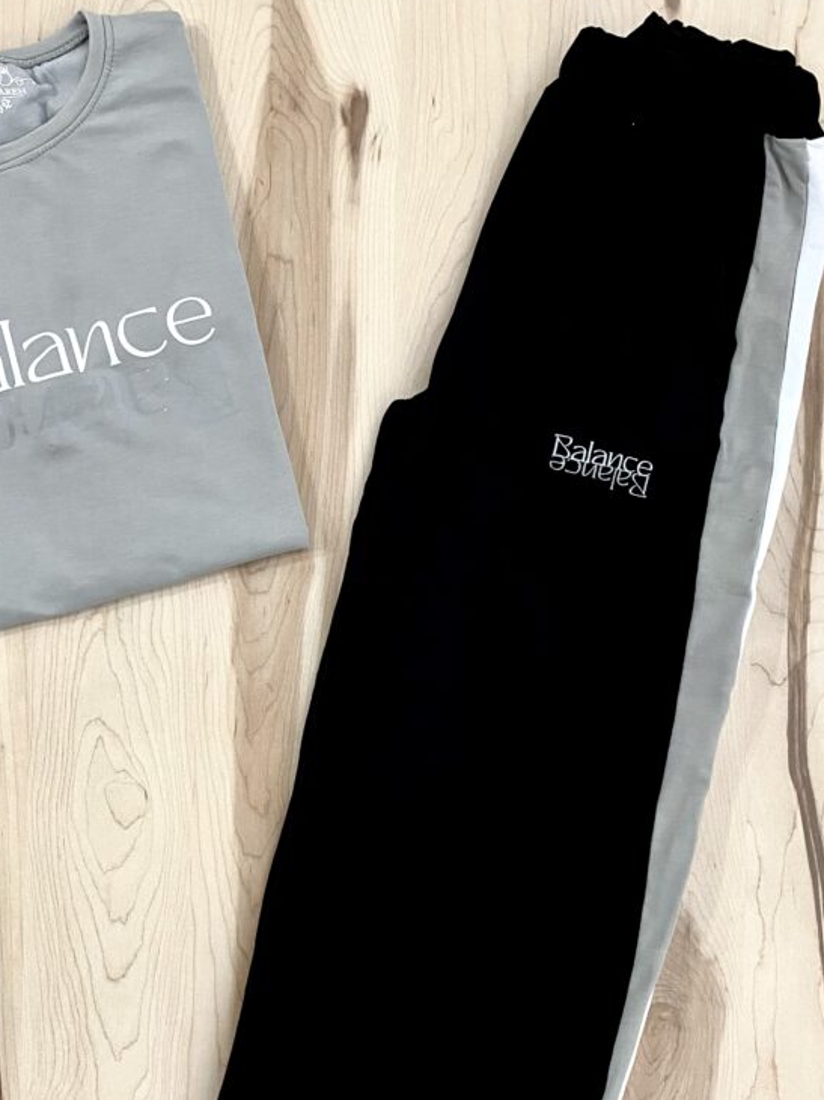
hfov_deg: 37.5
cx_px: 318
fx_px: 1207
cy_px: 712
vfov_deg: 48.4
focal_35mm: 38
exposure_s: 1/33
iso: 400
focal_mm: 4.25
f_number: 1.8
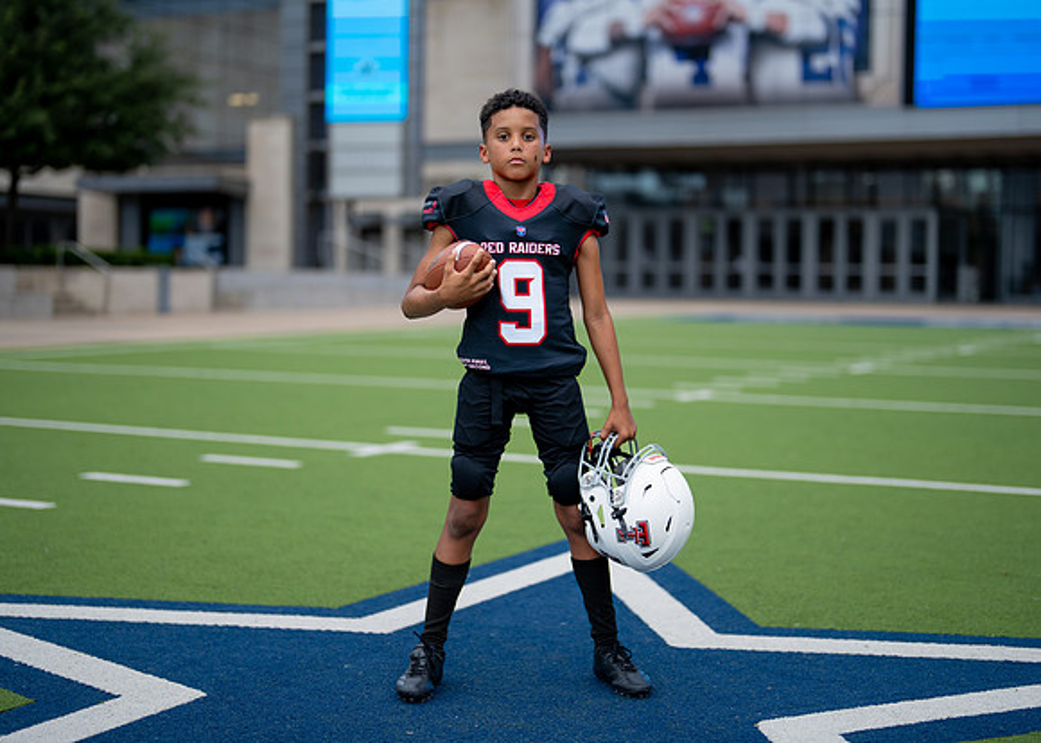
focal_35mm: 60
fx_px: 1769
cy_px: 339
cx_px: 525
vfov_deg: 23.7
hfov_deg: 32.8
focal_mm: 50
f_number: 1.2
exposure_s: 1/1600
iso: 100
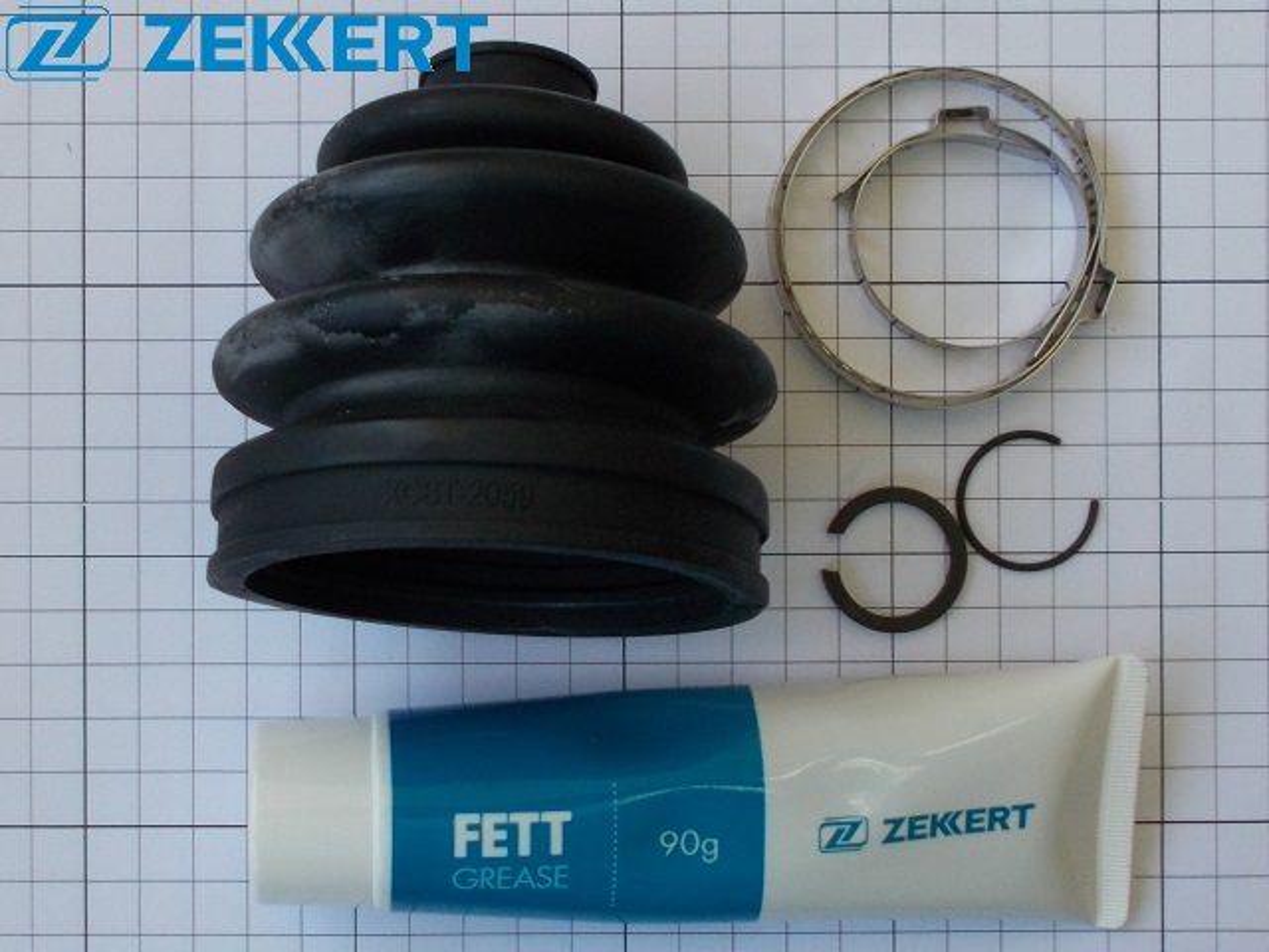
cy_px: 476
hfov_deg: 67.3
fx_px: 953
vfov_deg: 53.1
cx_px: 634
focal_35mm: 26
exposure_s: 1/80
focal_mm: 4.6
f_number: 3.2
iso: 80
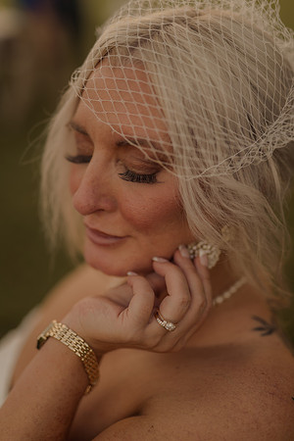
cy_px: 220
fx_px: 612
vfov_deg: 39.6
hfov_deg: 27.0
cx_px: 147
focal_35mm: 50
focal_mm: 50
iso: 200
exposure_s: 1/400
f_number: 2.8
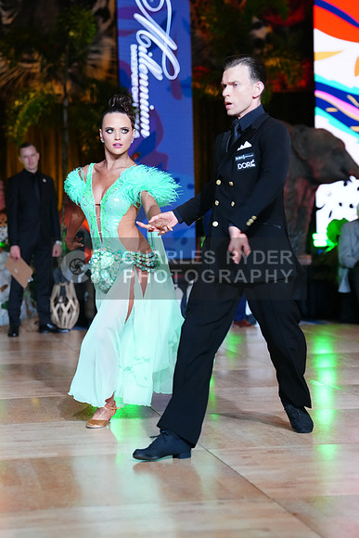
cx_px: 180
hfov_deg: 14.3
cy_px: 269
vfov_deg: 21.2
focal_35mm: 96
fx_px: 1435
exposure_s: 1/400
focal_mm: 96
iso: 4000
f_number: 3.5
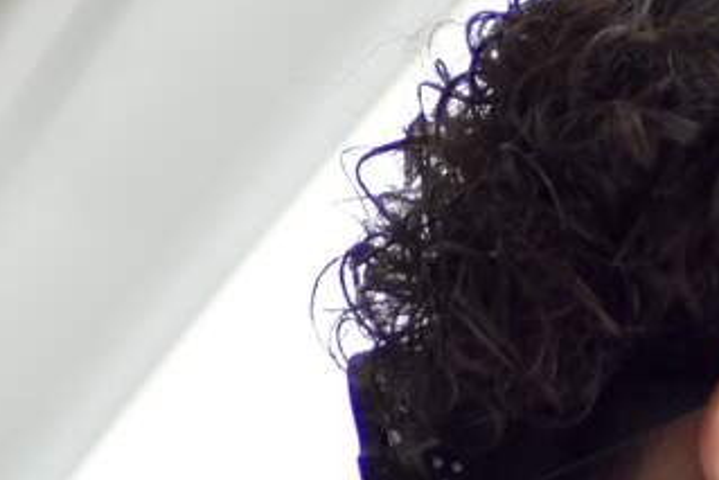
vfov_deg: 3.5
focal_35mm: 395
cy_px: 735
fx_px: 7892
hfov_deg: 5.2
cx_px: 938
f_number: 4
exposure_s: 1/3200
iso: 2000
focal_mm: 70
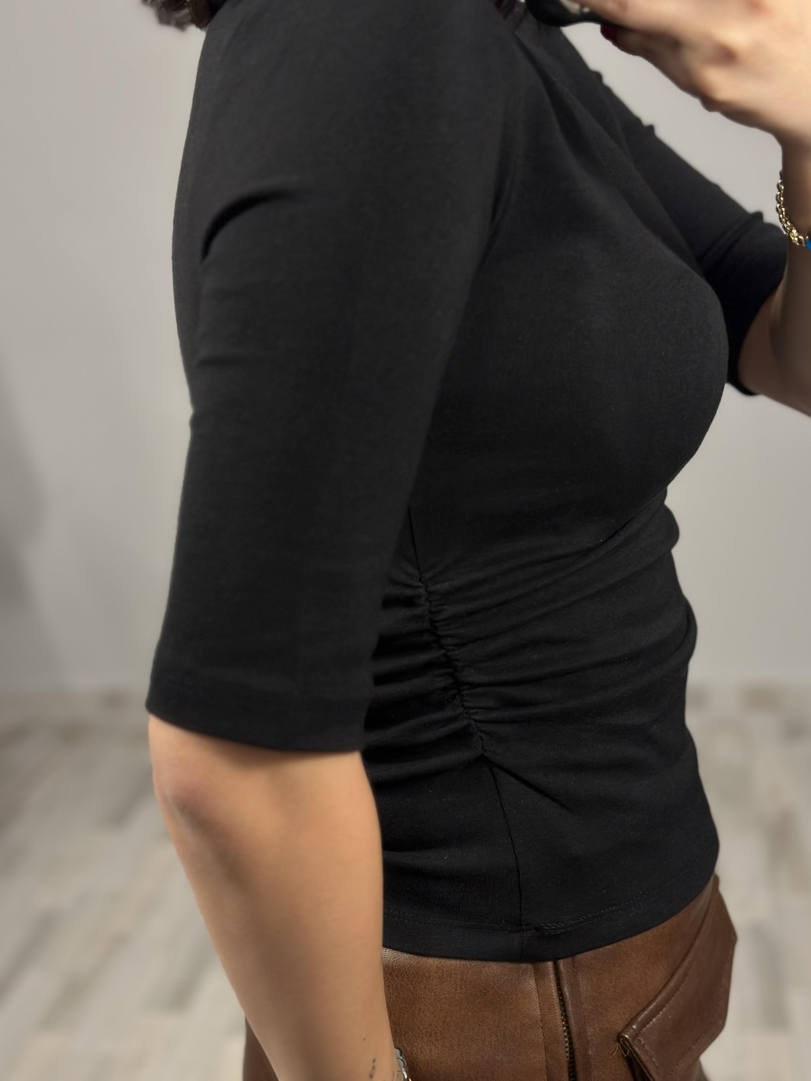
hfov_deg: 29.7
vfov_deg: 38.9
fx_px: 1531
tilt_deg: -38.4
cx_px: 411
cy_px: 534
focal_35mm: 49
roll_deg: +8.5
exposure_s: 1/100
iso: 100
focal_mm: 6.86
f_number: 1.78
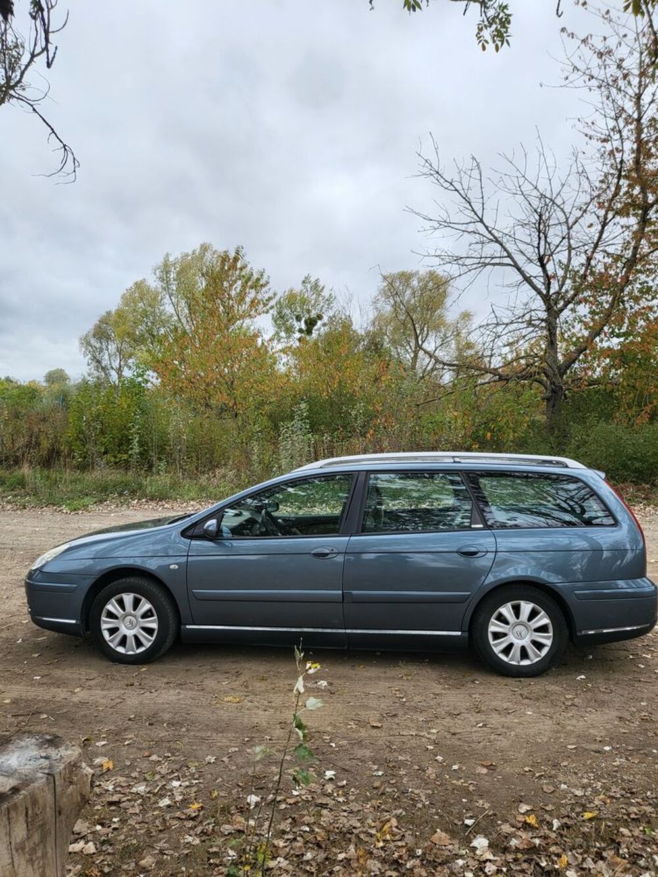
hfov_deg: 53.1
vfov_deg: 67.3
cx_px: 329
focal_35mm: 26
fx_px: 659
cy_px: 438
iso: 50
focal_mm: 4.25
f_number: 1.8
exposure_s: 1/541
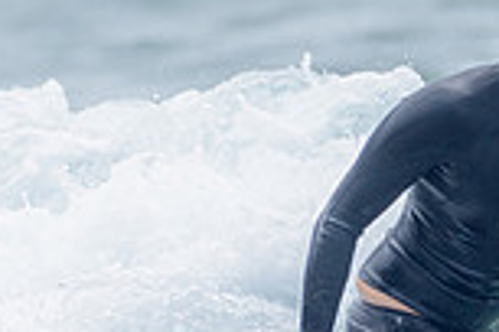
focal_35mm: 2330
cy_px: 519
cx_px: 574
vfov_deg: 0.6
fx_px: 32294
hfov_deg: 0.9
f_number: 5.6
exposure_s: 1/2000
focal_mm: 500
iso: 280
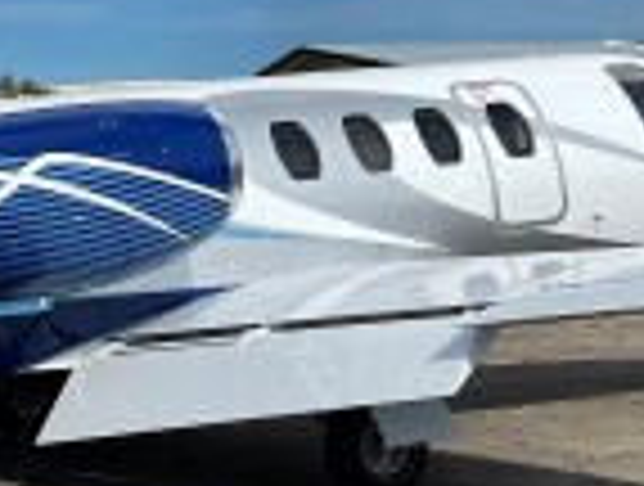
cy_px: -104
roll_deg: +2.5
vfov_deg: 12.5
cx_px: 90
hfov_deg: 16.7
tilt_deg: +8.7
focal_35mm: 116
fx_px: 2164
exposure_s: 1/5917
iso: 32
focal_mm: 5.1
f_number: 1.6
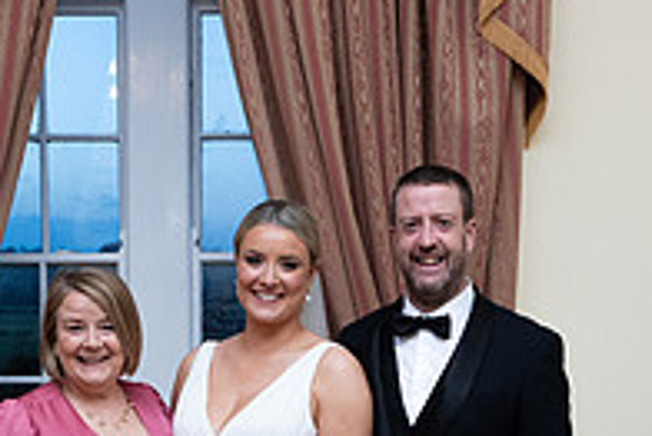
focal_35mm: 77
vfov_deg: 17.1
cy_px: 488
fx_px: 1396
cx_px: 263
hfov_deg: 26.2
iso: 1000
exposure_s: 1/125
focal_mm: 26
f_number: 5
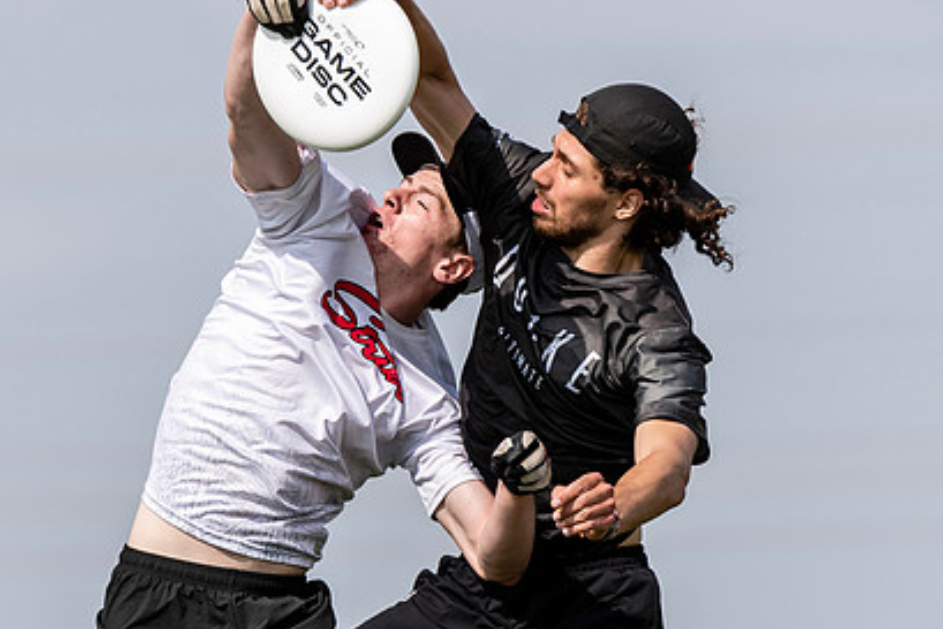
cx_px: 452
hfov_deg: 3.2
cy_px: 326
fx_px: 17005
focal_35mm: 649
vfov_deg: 2.1
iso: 200
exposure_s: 1/2500
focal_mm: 200
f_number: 4
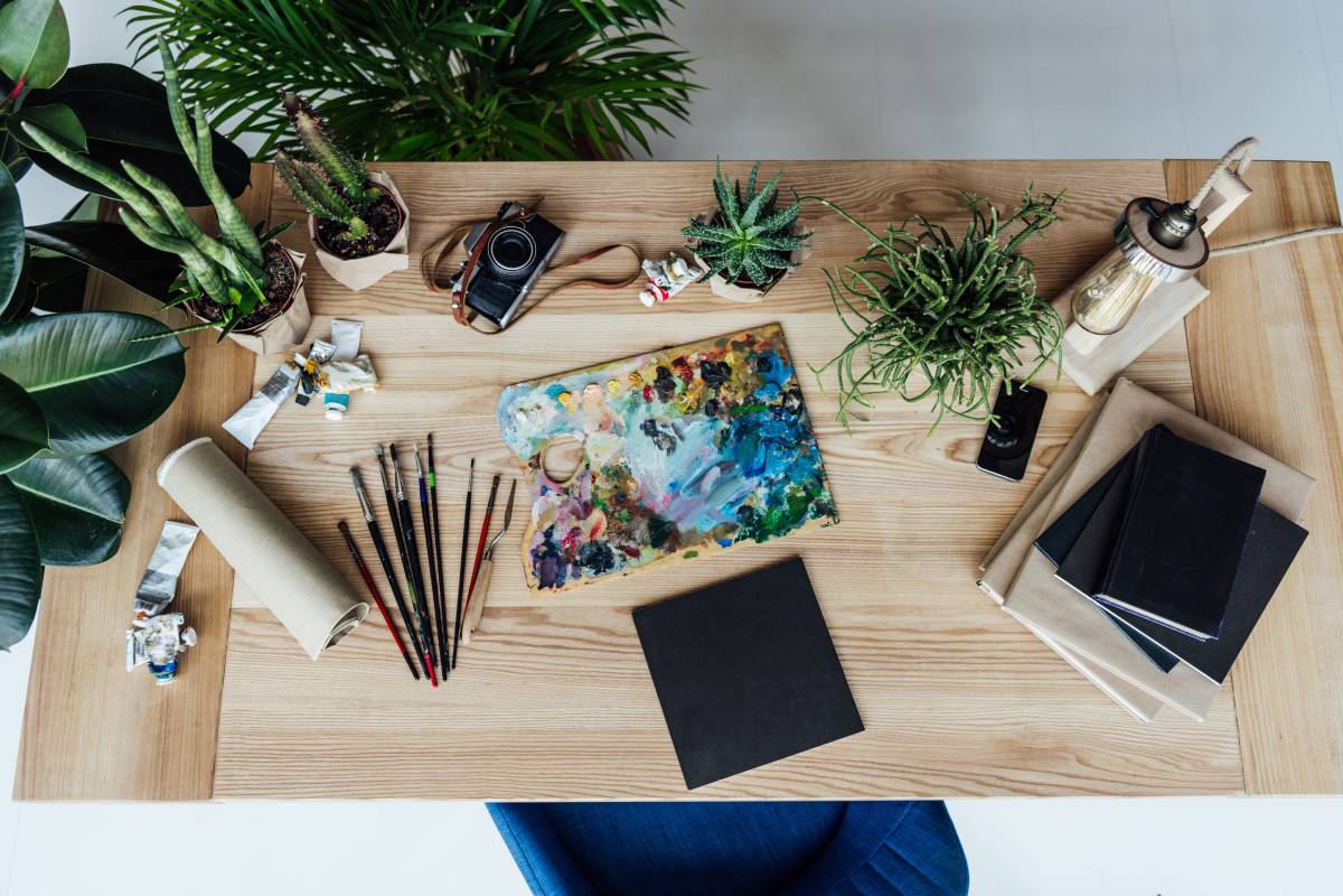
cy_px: 448
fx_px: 1268
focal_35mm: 34
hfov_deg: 55.8
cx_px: 672
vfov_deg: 38.9
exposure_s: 1/250
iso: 320
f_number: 3.2
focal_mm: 34
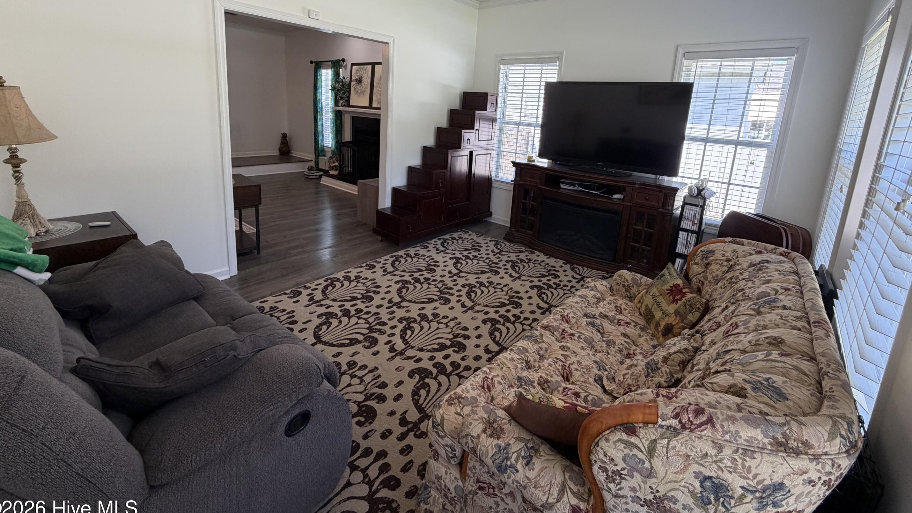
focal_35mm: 16
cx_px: 463
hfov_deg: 99.4
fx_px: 387
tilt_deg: -10.9
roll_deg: -3.7
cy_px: 182
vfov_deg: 65.8
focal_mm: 2.22
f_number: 2.2
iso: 160
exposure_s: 1/120
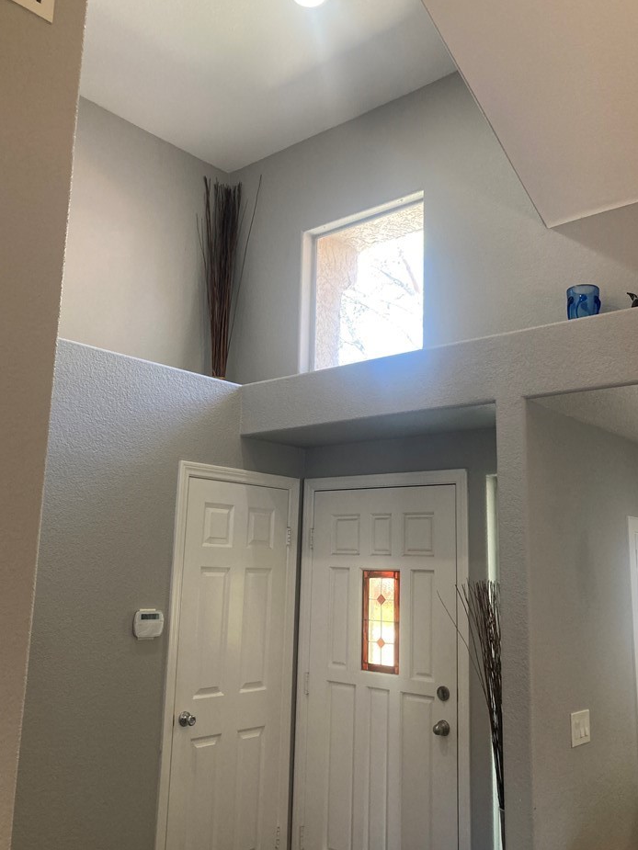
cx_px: 316
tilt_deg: +13.7
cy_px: 425
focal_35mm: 31
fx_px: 762
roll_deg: -0.8
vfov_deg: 58.3
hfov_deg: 45.5
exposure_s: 1/60
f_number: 1.8
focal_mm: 3.99
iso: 100
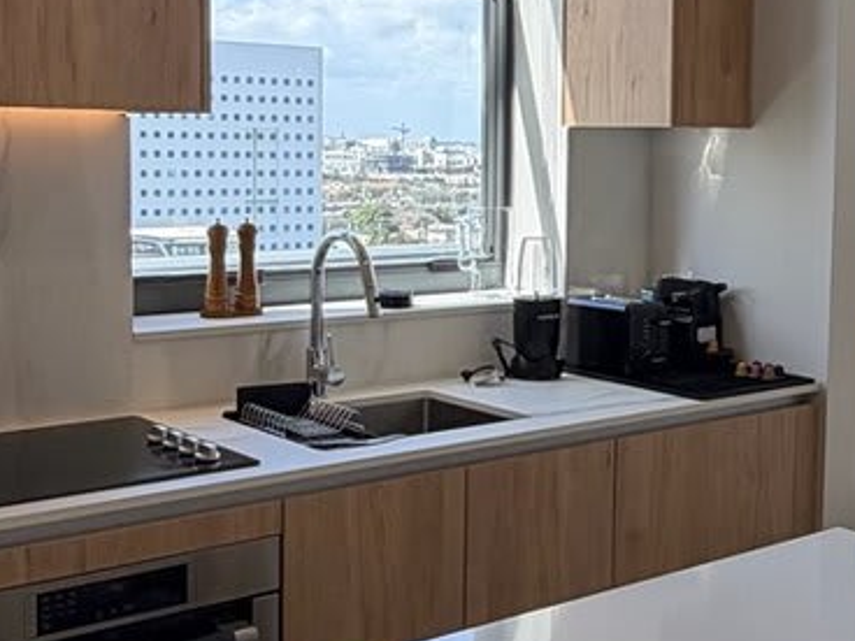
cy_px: 236
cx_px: 620
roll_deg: -0.5
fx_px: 1408
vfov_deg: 25.6
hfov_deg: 33.2
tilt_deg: -4.3
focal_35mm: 57
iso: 50
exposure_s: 1/200
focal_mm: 2.2
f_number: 2.2
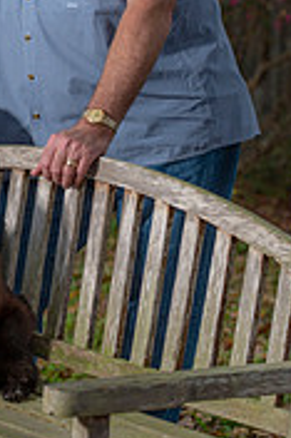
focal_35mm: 217
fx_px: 2636
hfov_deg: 6.3
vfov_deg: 9.5
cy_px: 157
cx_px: 1
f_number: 4
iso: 160
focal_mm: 85
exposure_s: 1/200
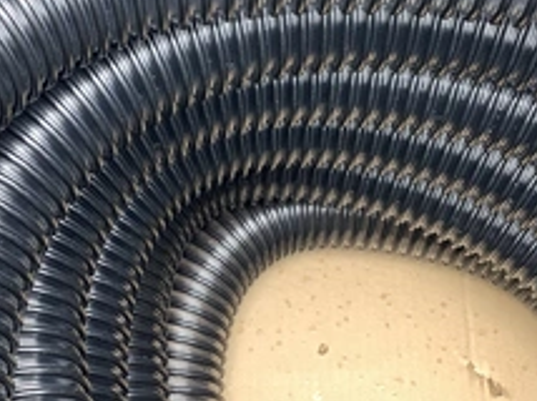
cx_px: 299
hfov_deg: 33.2
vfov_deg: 25.2
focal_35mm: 58
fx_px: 899
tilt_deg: -65.3
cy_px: 185
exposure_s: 1/60
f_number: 2.4
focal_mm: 3.3
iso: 100
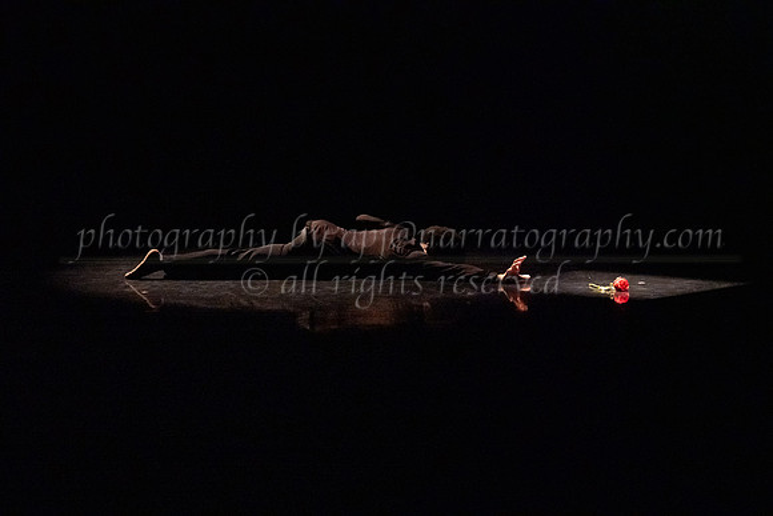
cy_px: 258
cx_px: 386
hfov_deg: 17.1
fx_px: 2577
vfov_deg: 11.4
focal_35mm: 120
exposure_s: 1/500
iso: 5000
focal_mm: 120
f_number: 3.5
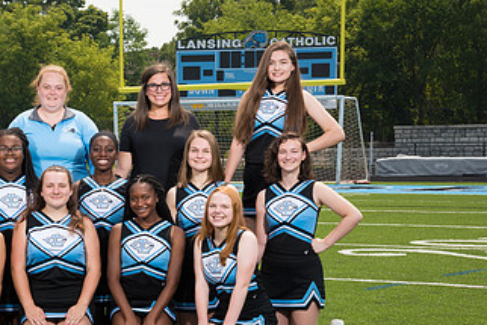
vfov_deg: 10.7
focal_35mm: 128
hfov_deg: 15.8
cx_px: 51
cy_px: 192
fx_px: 1732
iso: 125
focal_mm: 65
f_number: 11
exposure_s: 1/200
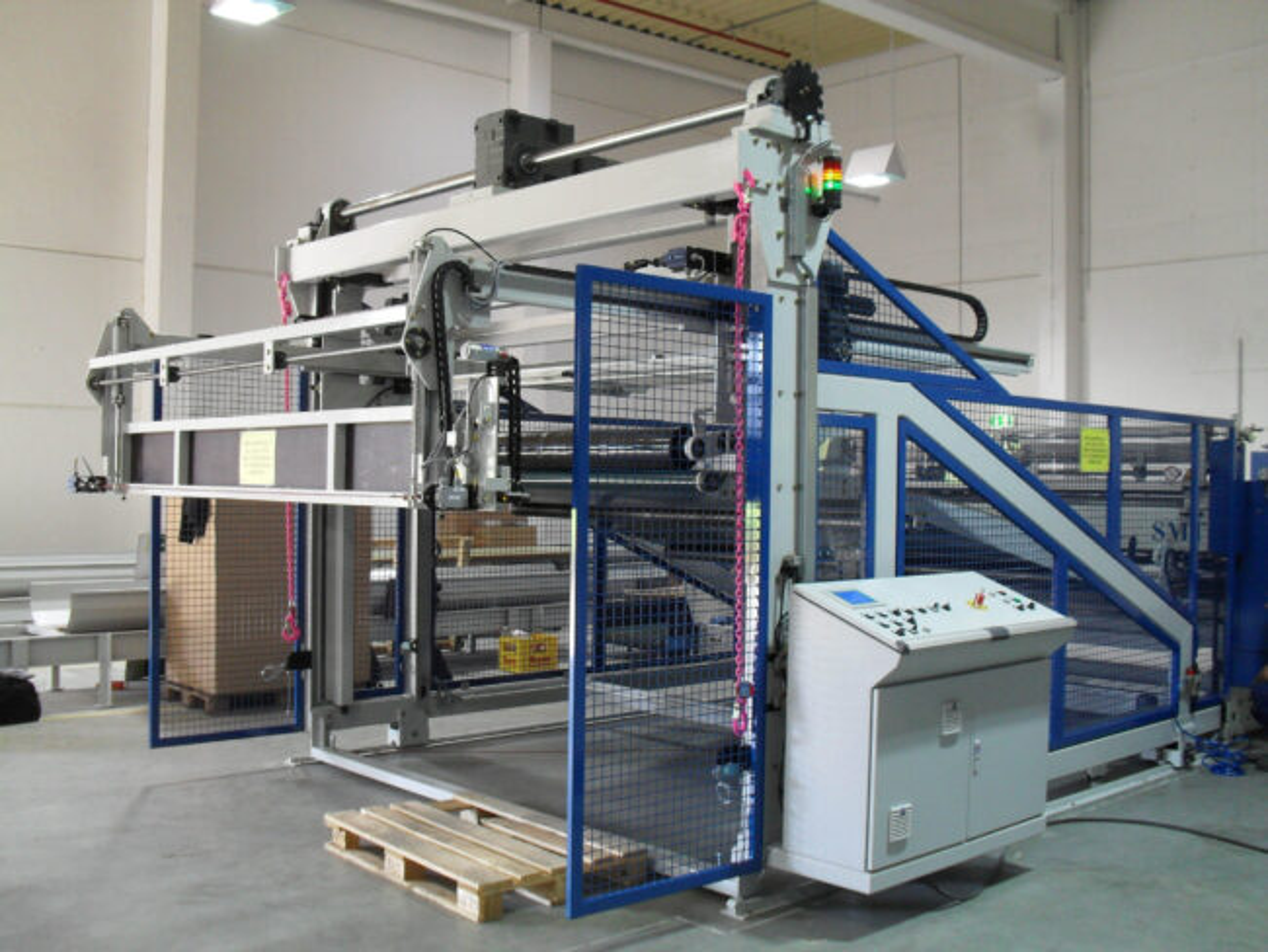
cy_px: 476
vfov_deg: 40.7
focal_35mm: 35
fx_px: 1283
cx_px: 634
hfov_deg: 52.6
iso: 200
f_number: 3.2
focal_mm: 6.3
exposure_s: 1/30
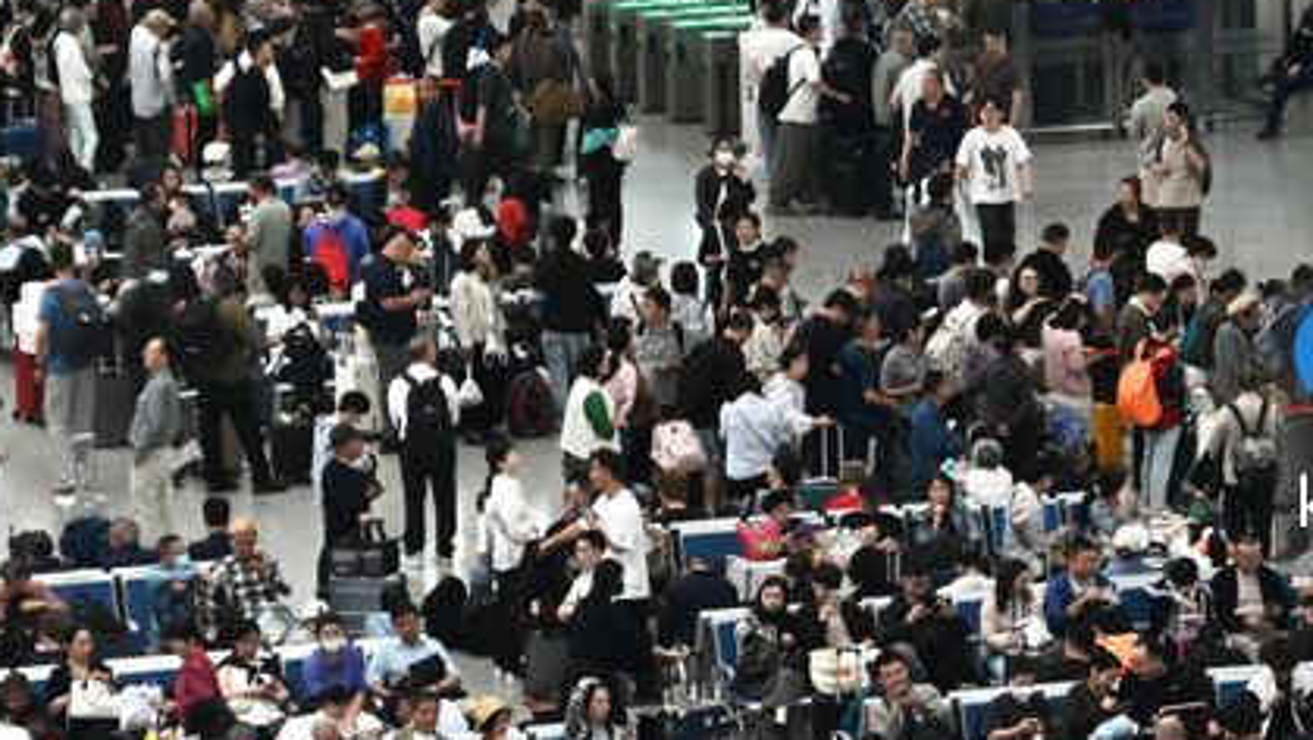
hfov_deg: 7.3
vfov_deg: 4.1
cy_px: 243
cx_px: 987
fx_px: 10239
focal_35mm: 294
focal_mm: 115
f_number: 6.3
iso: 4000
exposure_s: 1/200
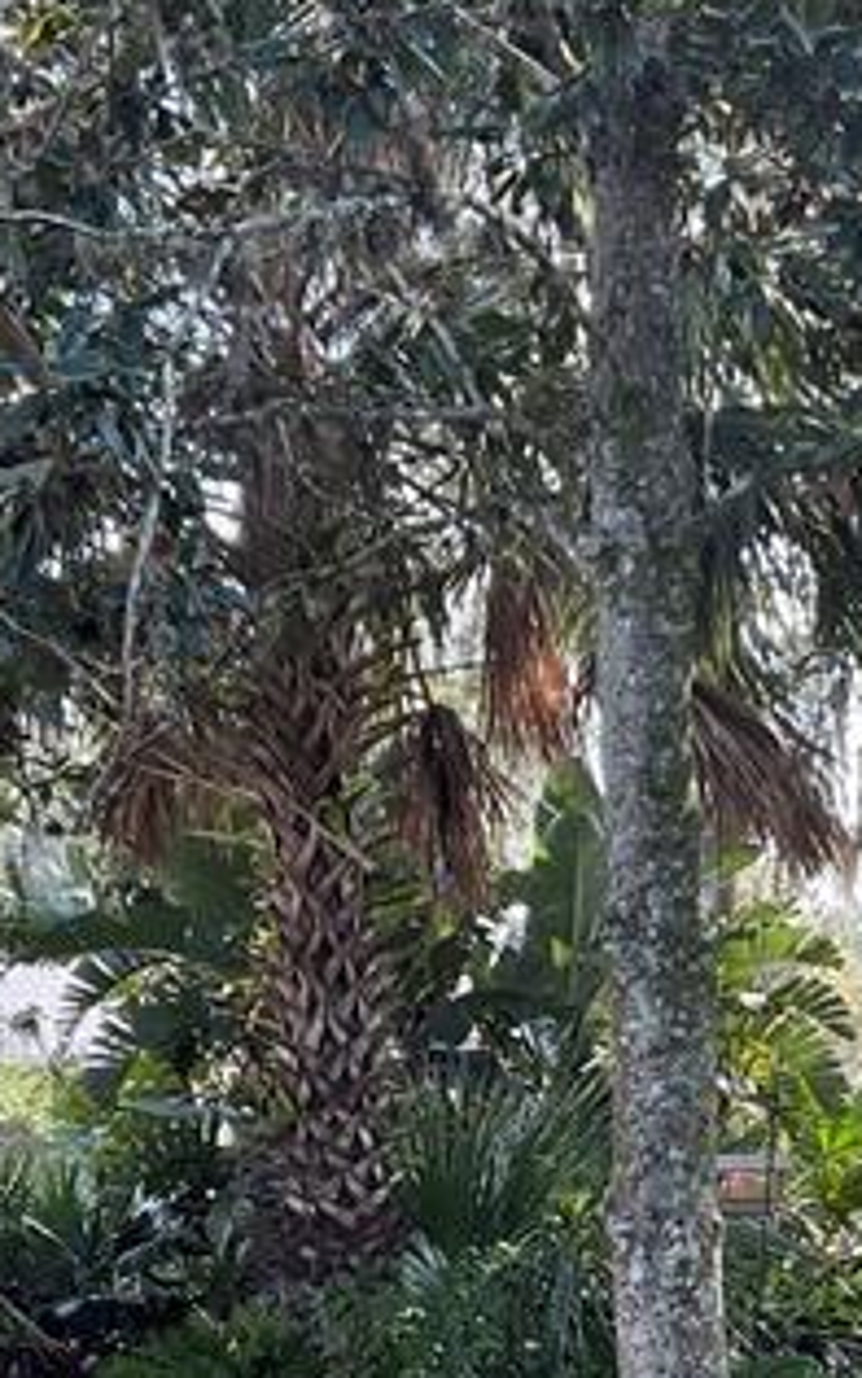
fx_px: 2818
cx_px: 770
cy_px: 1216
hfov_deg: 17.2
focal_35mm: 75
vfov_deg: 26.6
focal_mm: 3
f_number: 1.8
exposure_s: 1/120
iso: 20
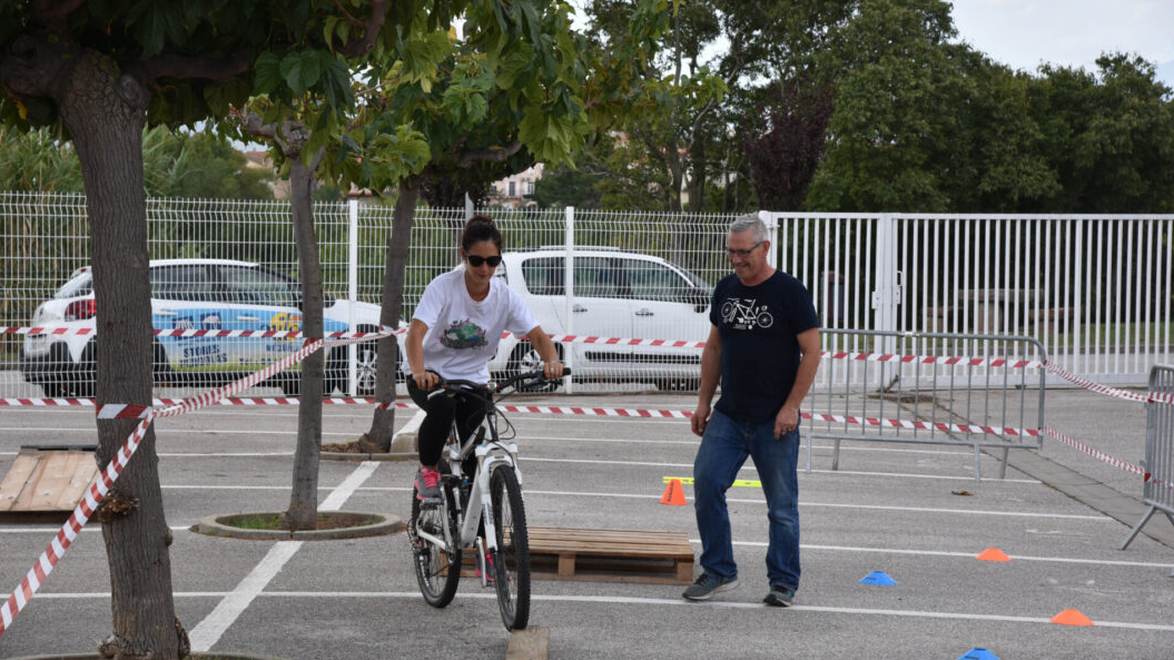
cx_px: 592
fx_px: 2708
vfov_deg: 13.9
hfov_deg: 24.5
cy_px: 342
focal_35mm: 87
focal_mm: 82
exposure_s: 1/320
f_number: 9
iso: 320
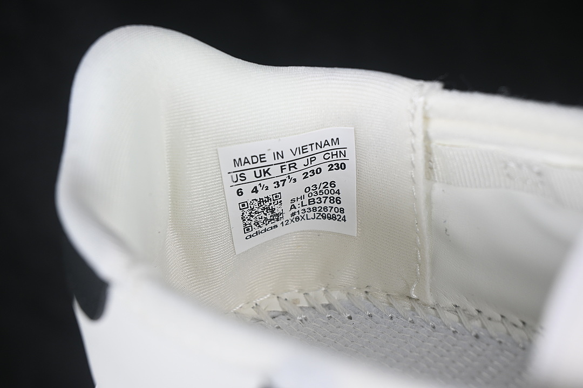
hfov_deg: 27.0
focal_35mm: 75
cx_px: 292
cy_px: 194
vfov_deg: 18.2
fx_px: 1214
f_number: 7.1
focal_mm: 50
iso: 160
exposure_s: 1/80
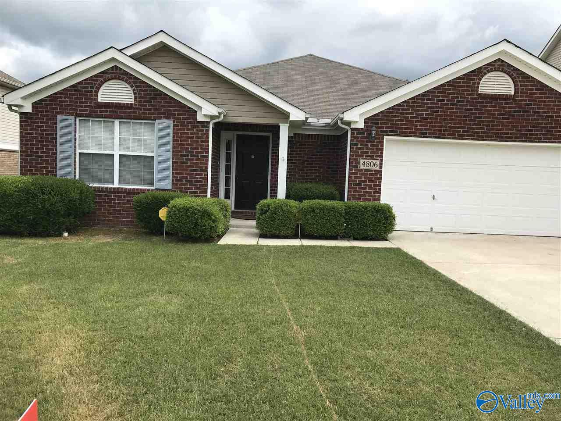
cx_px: 280
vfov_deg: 49.7
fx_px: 454
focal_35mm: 28
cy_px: 210
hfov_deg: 63.4
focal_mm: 3.99
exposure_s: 1/2398
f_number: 1.8
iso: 20
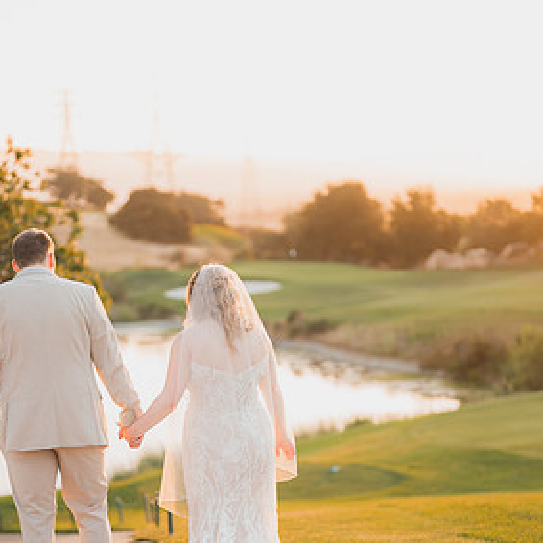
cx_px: 196
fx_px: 1544
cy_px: 367
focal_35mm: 87
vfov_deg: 19.9
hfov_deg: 19.9
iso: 125
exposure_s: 1/400
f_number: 1.2
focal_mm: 50
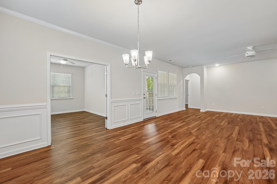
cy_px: 92
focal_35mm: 15
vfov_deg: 77.3
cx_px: 138
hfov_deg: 100.4
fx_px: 115
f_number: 8
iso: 400
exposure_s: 1/10
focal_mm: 10
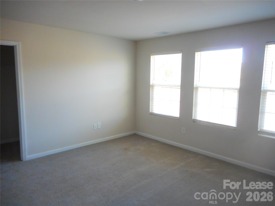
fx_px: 199
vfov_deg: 54.9
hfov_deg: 69.4
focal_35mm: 25
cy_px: 103
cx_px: 138
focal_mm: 4.5
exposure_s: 1/30
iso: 250
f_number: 3.7
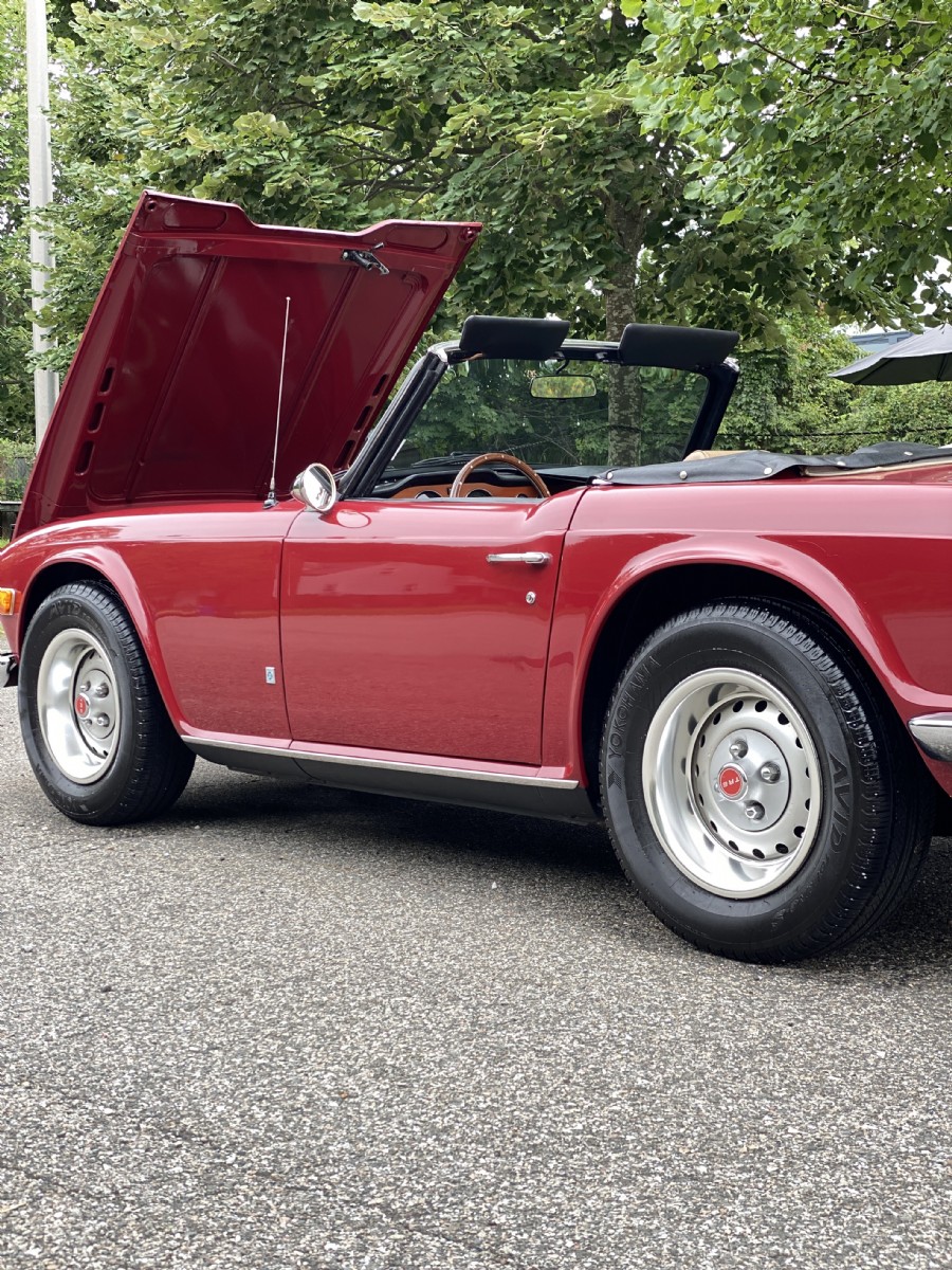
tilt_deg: -3.8
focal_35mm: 52
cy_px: 635
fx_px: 1907
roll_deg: -0.5
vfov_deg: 36.8
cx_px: 476
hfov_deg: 28.0
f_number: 2
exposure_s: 1/171
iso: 20
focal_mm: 6
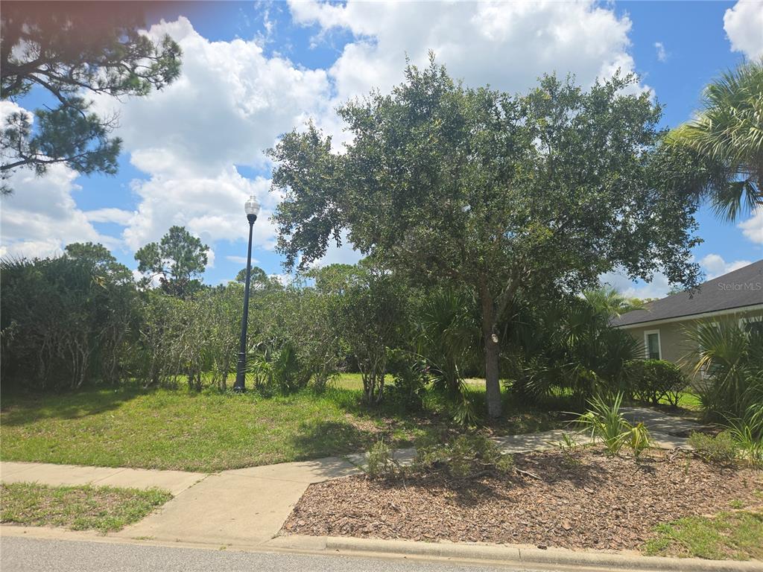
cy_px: 286
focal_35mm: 23
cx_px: 382
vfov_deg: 58.9
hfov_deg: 73.9
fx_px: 507
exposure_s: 1/1899
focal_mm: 5.4
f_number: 1.8
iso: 25
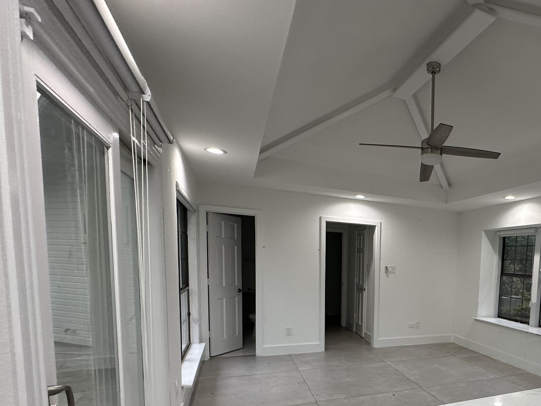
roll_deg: -2.9
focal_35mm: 24
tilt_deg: -4.3
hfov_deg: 65.0
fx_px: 375
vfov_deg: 54.2
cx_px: 436
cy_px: 304
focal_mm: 2.22
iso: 250
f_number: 2.2
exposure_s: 1/120
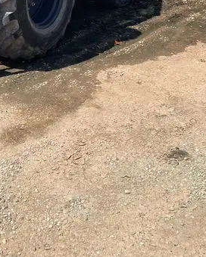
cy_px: -19
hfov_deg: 25.2
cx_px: 32
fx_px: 450
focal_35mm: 59
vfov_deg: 29.2
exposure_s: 1/1621
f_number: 1.8
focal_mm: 3.99
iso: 20
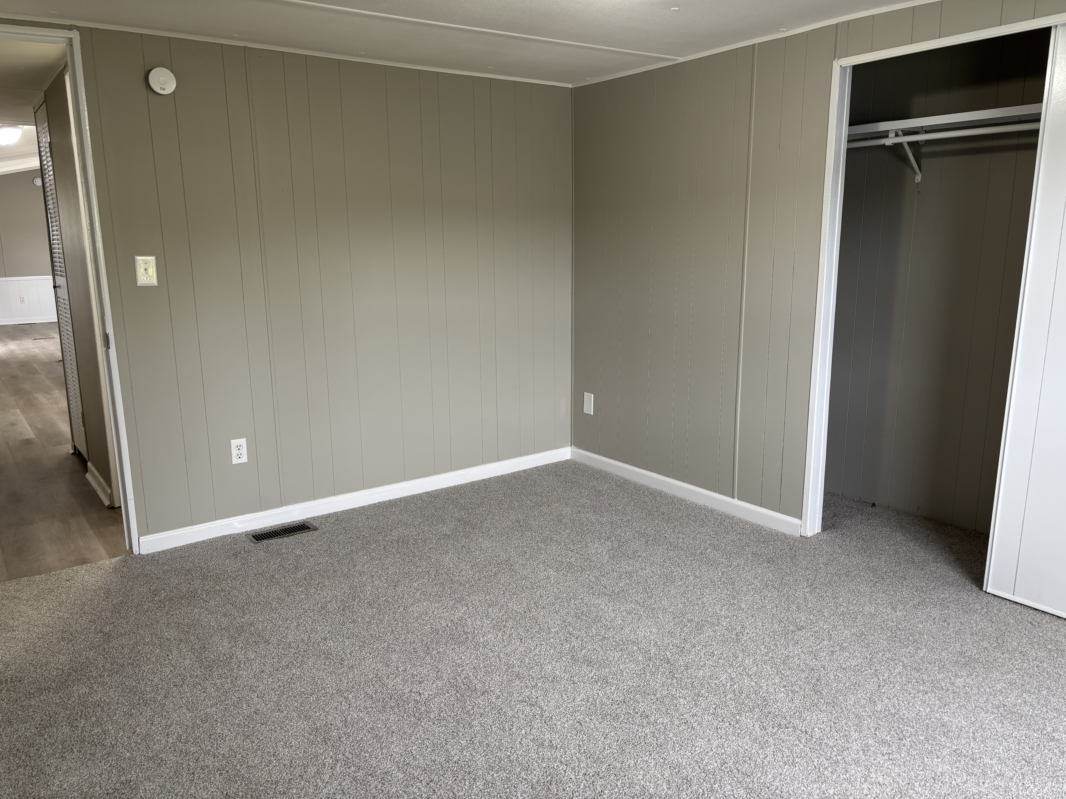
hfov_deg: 67.3
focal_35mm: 26
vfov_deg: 53.1
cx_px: 533
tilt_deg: -11.3
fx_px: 801
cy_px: 400
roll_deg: +1.0
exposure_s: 1/60
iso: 80
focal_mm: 5.96
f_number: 1.6
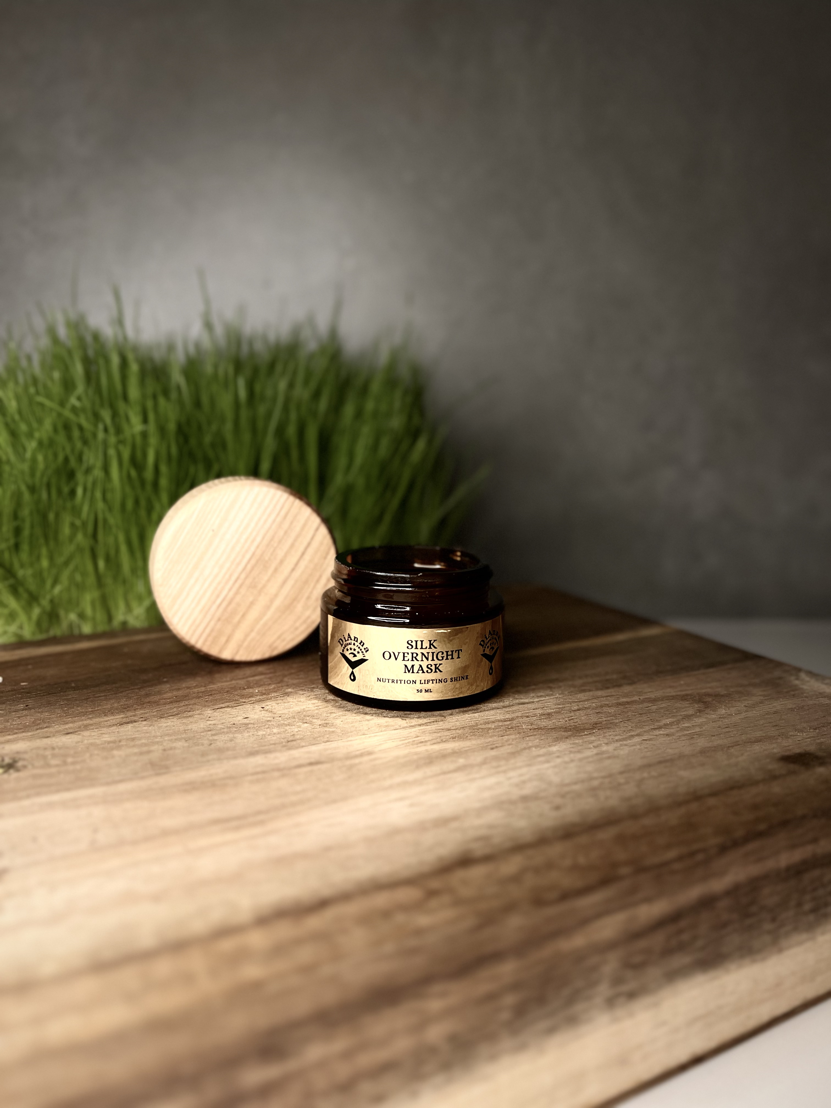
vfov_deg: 67.3
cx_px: 416
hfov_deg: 53.1
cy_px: 554
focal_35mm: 26
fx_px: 832
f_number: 1.5
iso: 125
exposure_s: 1/86
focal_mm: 5.7
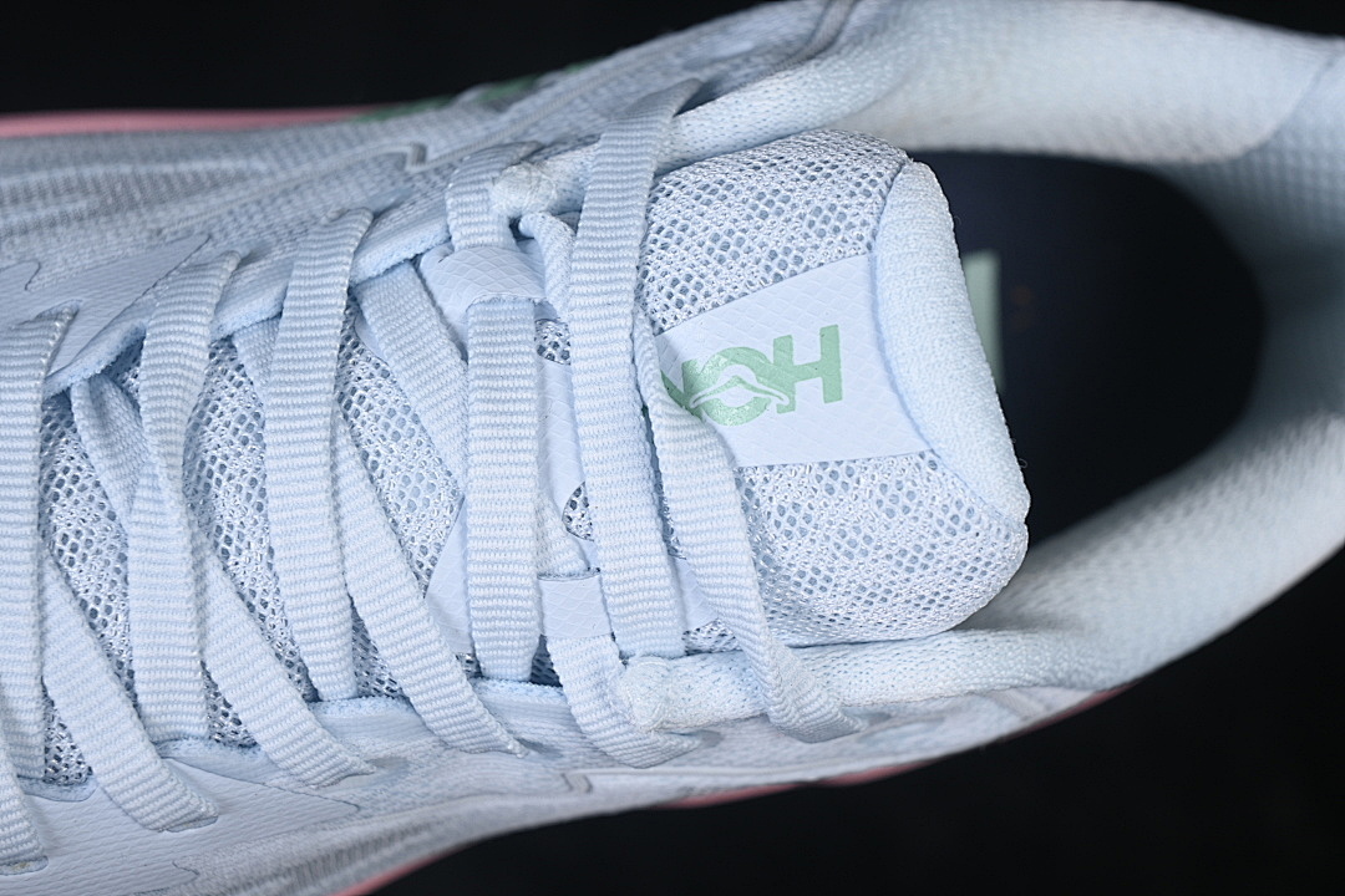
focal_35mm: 75
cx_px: 672
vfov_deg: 18.2
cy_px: 448
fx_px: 2802
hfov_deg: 27.0
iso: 160
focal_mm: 50
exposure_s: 1/80
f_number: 7.1
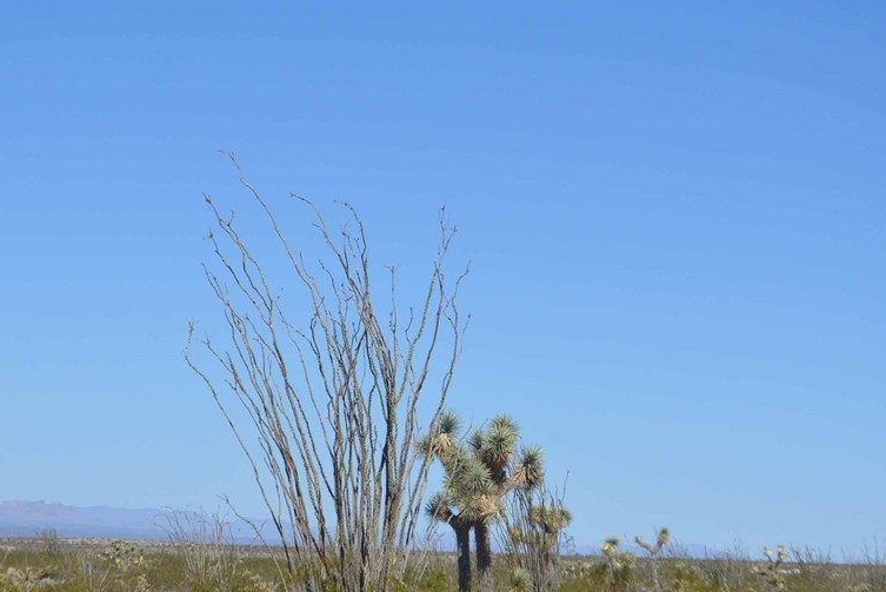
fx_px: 2923
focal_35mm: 119
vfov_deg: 11.5
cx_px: 388
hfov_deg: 17.2
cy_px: 401
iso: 400
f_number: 8
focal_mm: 55
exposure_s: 1/2000
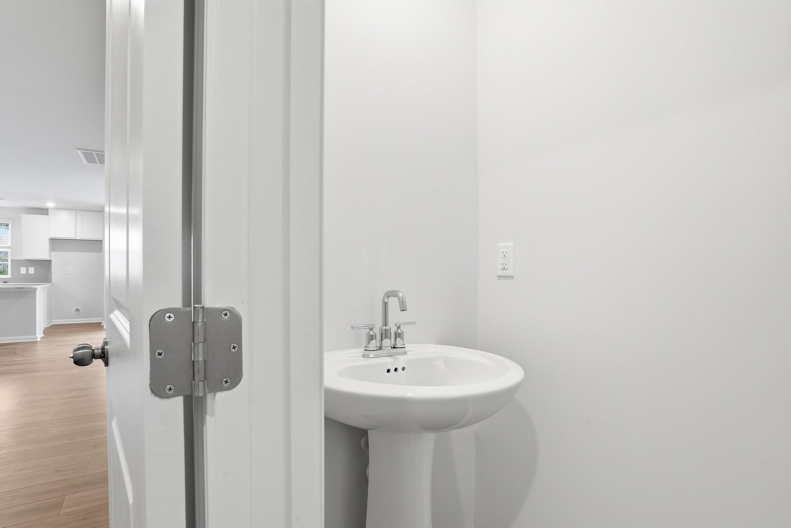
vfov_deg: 70.4
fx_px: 374
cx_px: 373
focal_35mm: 17
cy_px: 278
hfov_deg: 93.2
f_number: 11
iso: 160
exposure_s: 1/40
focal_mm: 16
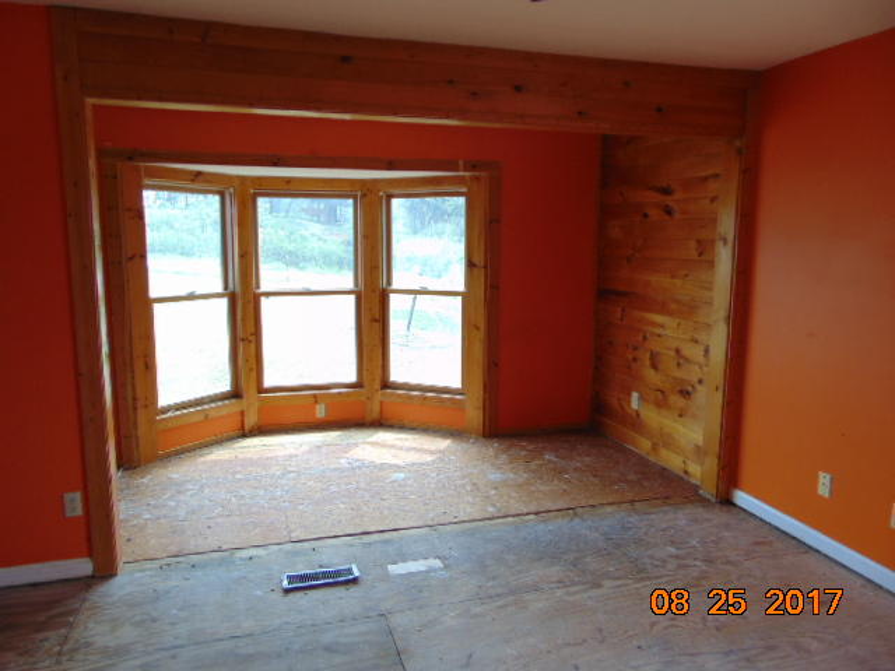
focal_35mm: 25
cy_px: 336
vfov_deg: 54.9
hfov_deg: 69.4
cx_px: 448
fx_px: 646
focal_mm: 4.5
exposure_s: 1/60
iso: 80
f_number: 3
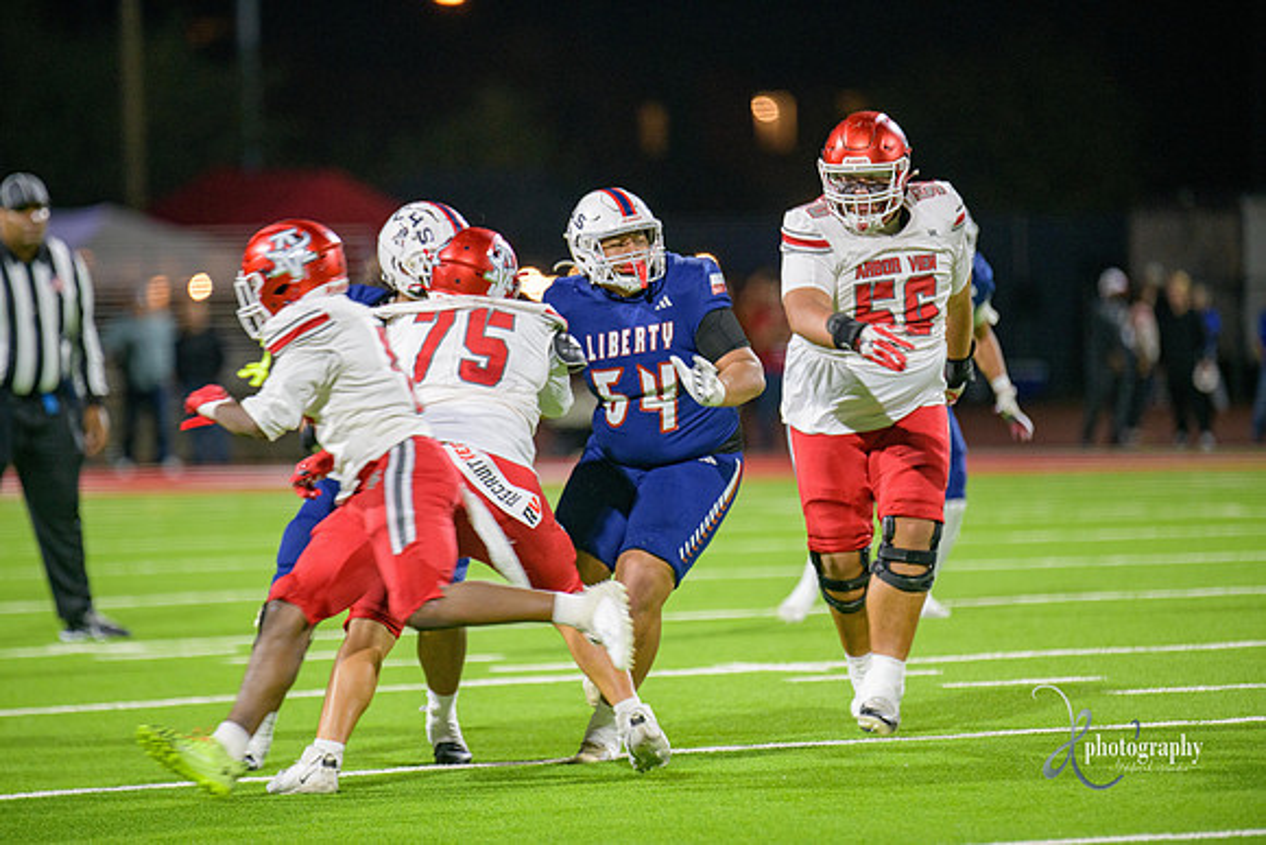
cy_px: 422
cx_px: 633
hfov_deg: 6.9
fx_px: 10552
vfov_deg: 4.6
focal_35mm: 300
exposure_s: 1/250
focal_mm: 300
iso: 2000
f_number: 2.8
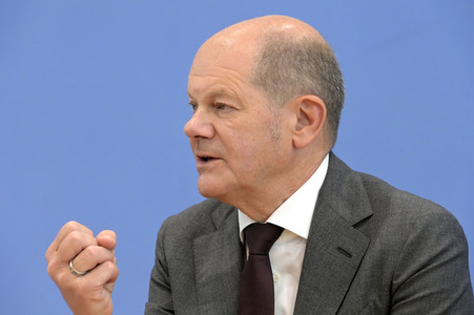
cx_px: 237
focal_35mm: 160
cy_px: 158
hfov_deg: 12.8
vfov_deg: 8.6
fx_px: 2105
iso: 5000
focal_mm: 160
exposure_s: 1/500
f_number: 6.3
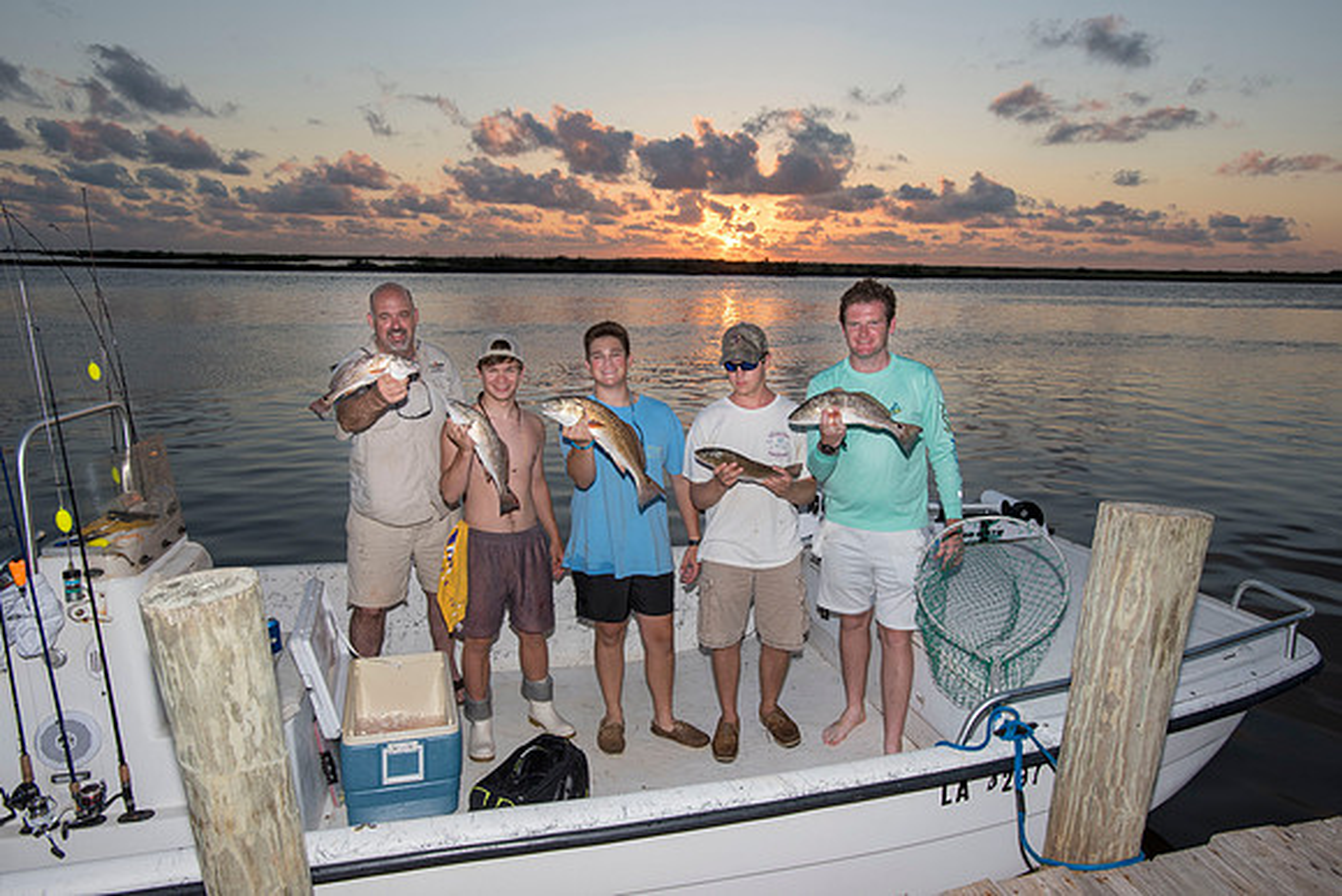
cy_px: 448
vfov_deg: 53.2
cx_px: 671
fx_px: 895
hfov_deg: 73.7
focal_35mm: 24
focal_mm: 24
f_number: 7.1
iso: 500
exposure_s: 1/500
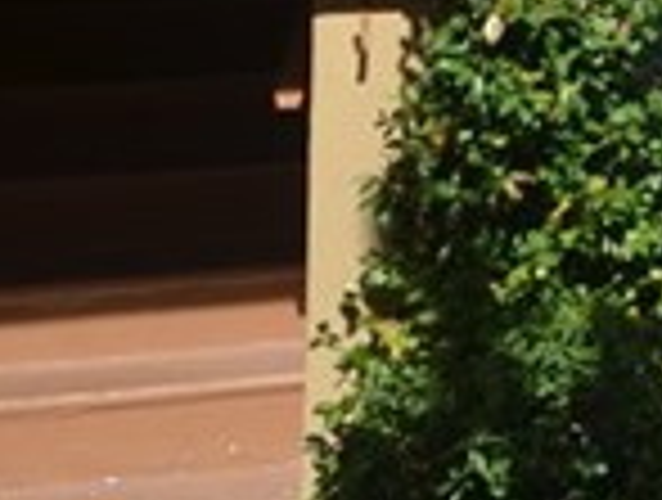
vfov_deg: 13.4
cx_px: 1207
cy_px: -387
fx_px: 1917
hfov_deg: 16.3
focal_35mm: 100
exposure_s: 1/250
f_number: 8
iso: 100
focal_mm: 10
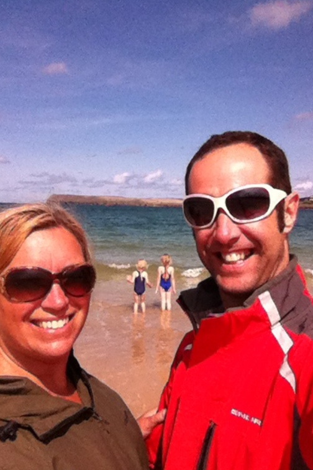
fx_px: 483
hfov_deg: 35.9
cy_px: 237
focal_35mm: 37
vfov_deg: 51.9
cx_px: 159
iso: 250
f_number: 2.4
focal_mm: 3.85
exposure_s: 1/14549
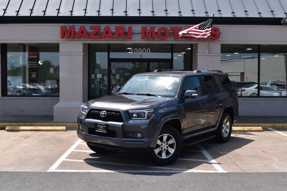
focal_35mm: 46
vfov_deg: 29.2
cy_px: 94
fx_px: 367
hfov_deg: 42.8
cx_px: 144
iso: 400
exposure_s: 1/500
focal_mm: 30
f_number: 11
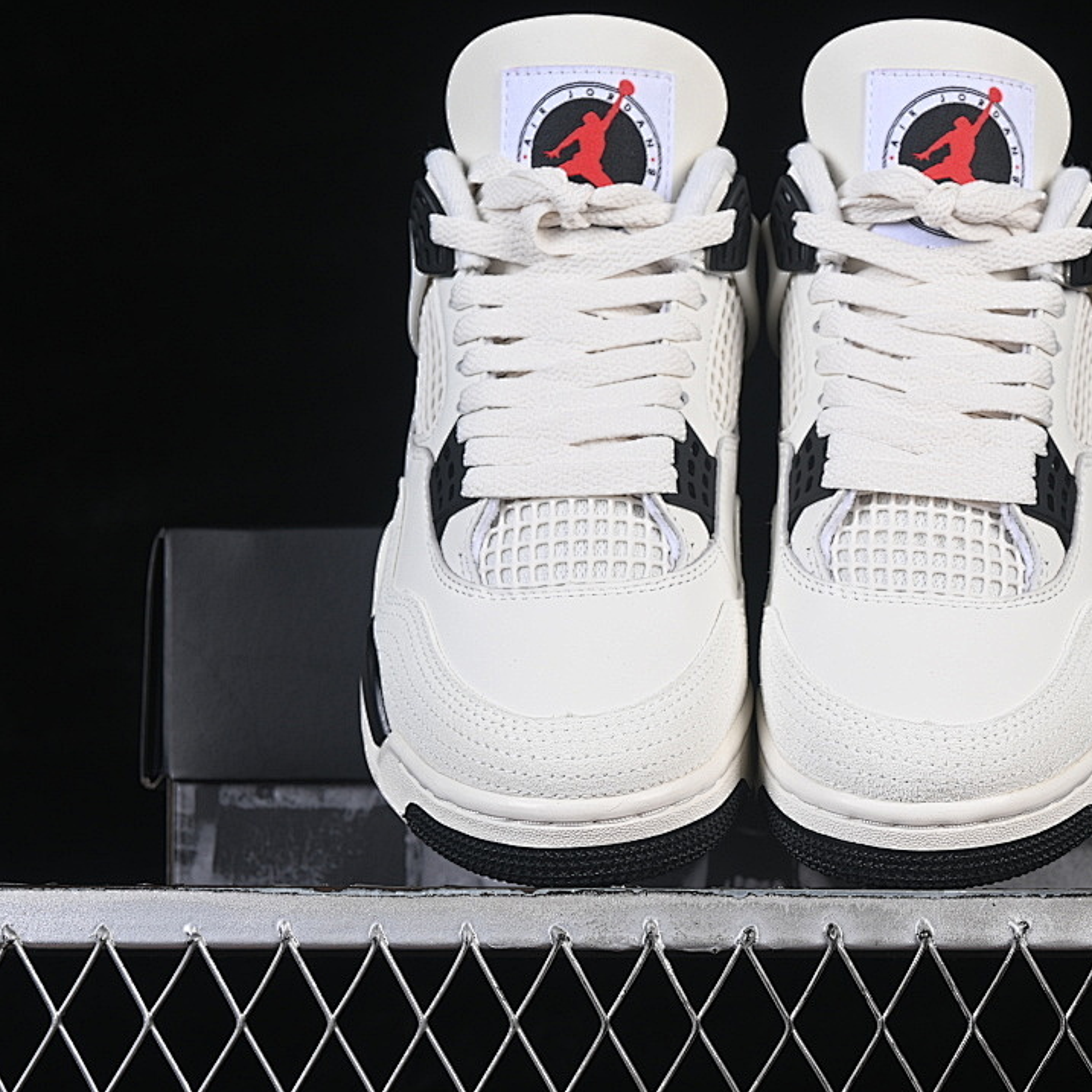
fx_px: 3426
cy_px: 547
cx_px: 762
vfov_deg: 18.1
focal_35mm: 96
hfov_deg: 18.0
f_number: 8
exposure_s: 1/80
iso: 160
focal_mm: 50
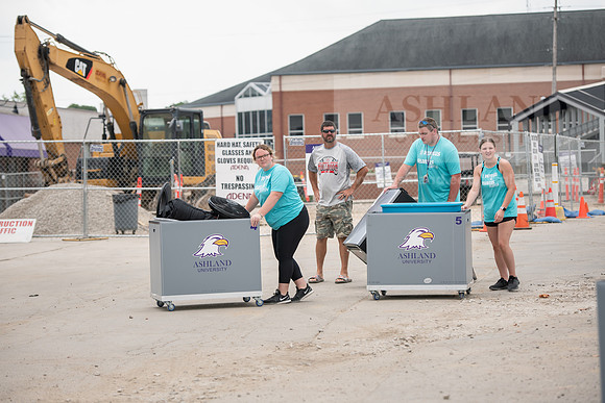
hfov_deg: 18.6
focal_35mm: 110
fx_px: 1849
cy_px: 202
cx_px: 302
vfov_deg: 12.5
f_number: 3.5
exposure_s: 1/200
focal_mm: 110
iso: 64
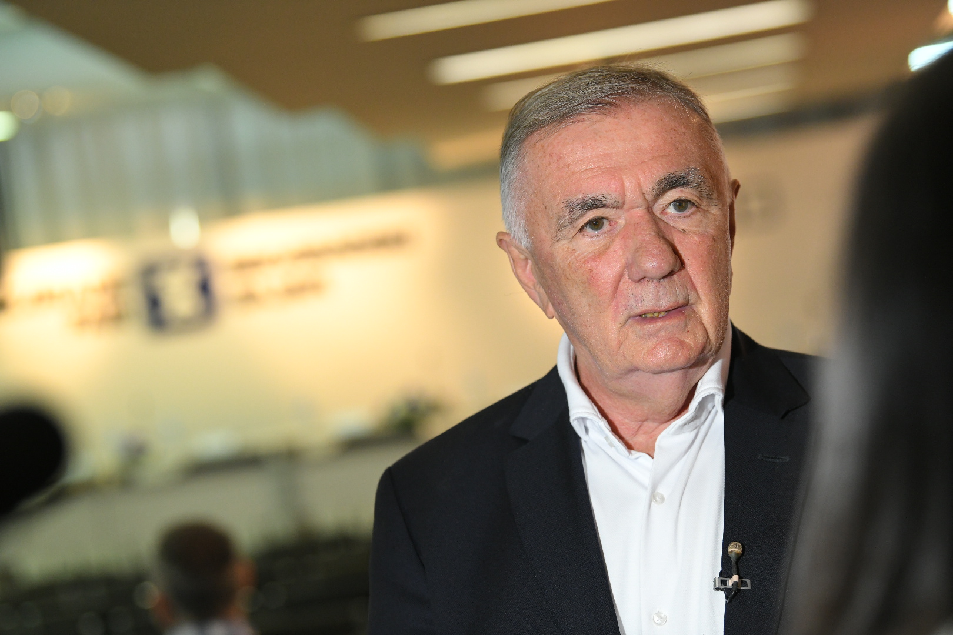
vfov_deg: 13.4
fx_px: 2700
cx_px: 476
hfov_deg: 20.0
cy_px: 318
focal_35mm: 102
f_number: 4
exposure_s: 1/160
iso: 3200
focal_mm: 102
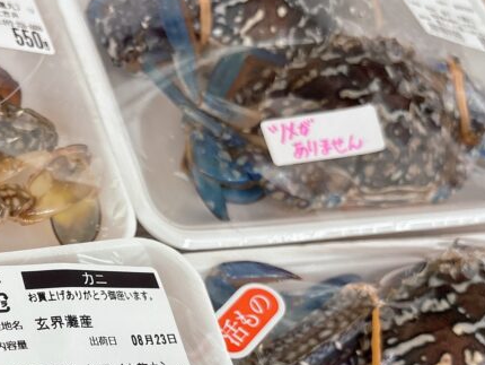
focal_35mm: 58
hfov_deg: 32.3
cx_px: 95
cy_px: 334
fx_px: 813
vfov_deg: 24.5
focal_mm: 5.96
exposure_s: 1/60
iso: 125
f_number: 1.6
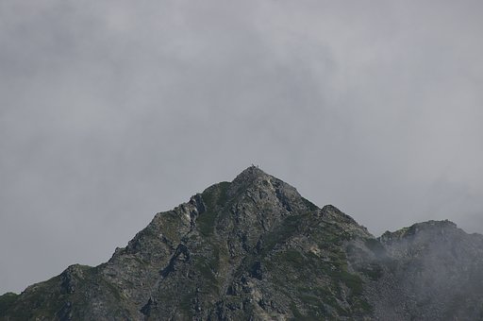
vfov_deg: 3.0
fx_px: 6030
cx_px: 242
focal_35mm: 450
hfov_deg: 4.6
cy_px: 160
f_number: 9.5
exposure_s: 1/750
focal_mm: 300
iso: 200
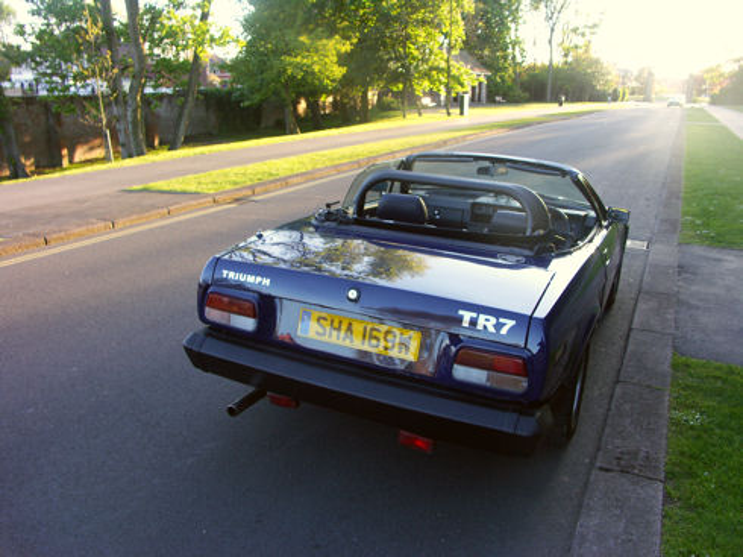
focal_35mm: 22
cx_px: 372
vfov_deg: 61.0
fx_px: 472
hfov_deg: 76.4
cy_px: 278
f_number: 2.8
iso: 100
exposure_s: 1/100
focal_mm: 5.76
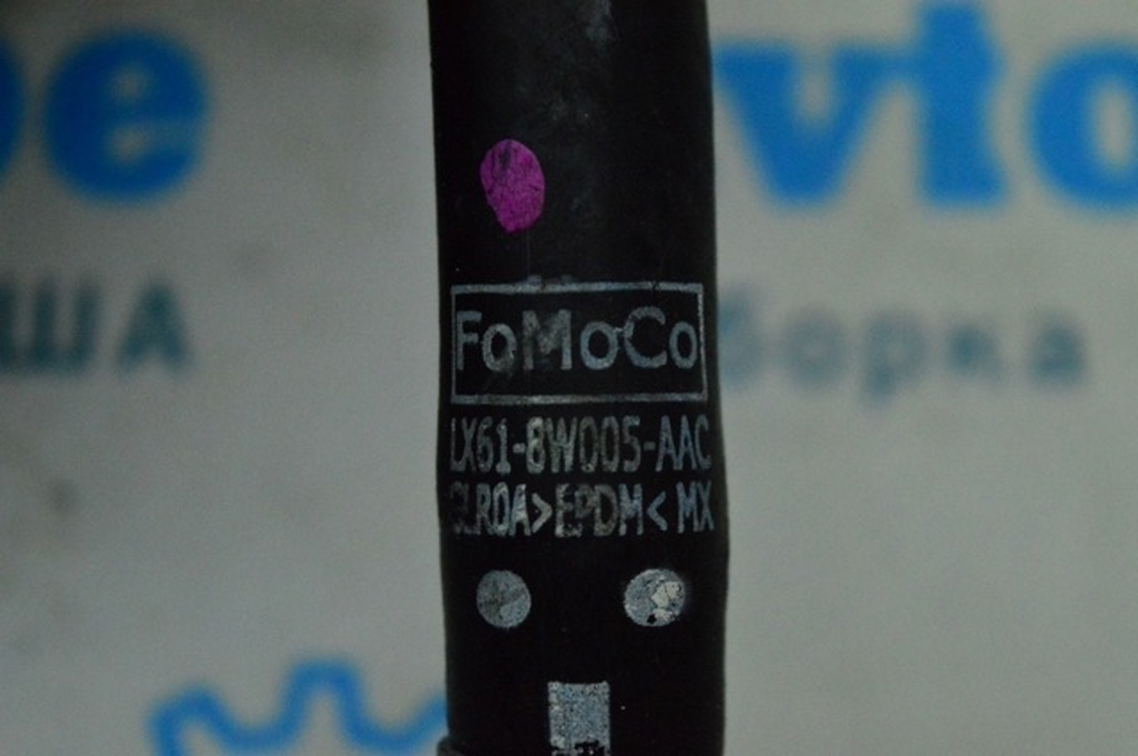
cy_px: 378
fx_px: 2605
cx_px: 569
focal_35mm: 82
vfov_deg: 16.5
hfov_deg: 24.6
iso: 6400
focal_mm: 55
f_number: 6.3
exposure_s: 1/1000
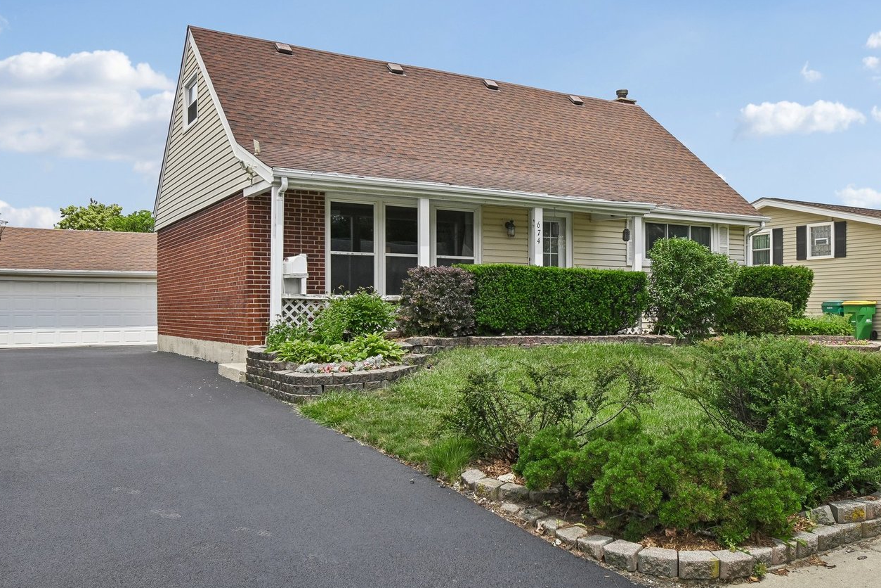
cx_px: 491
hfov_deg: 60.1
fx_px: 759
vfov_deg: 42.3
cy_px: 277
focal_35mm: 31
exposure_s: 1/250
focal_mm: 16
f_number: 8
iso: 100
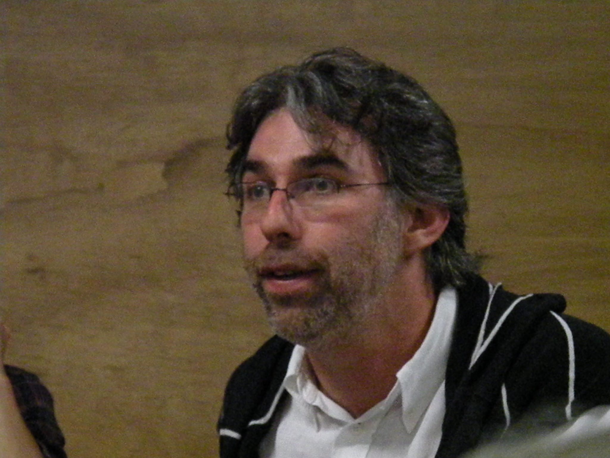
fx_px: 2485
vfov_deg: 10.5
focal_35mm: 141
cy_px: 229
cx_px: 305
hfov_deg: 14.0
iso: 3200
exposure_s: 1/130
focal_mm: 25
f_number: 4.5
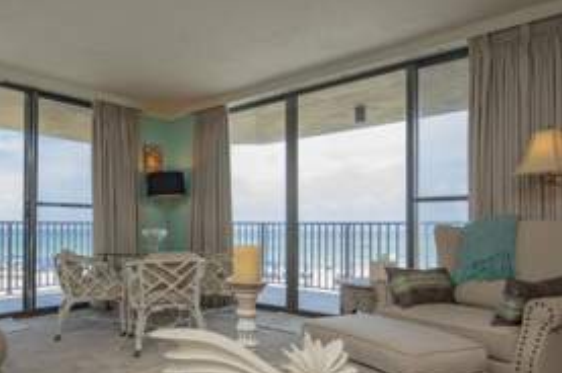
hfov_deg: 67.7
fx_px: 405
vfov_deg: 49.2
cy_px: 220
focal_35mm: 26
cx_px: 191
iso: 200
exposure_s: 1/60
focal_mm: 10
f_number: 8
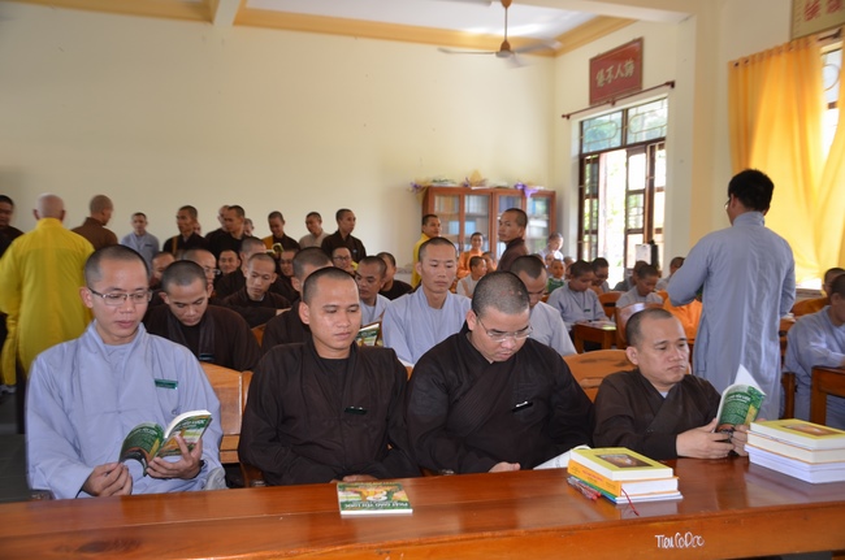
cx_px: 422
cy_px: 280
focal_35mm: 33
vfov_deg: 39.8
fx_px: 773
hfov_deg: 57.3
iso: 250
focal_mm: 22
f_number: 3.8
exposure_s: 1/60
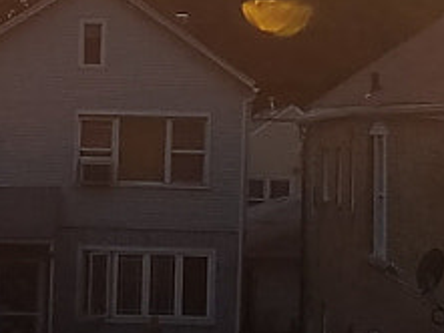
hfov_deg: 10.5
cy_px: -38
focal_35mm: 188
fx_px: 2413
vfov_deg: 7.9
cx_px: 223
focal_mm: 4.2
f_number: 1.7
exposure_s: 1/60
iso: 80
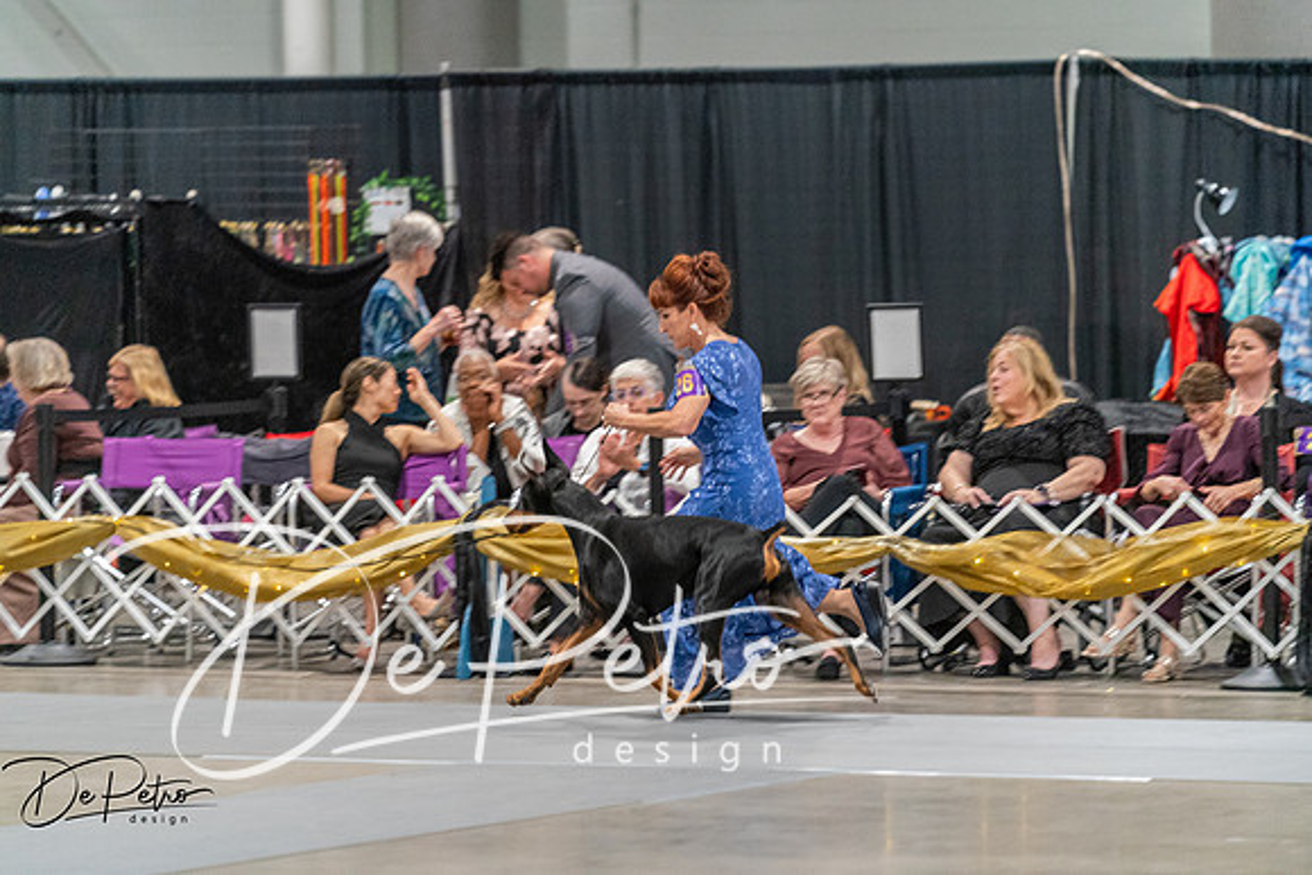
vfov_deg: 6.9
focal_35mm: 200
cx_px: 656
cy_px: 438
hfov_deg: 10.3
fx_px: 7290
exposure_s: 1/250
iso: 6400
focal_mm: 200
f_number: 2.8
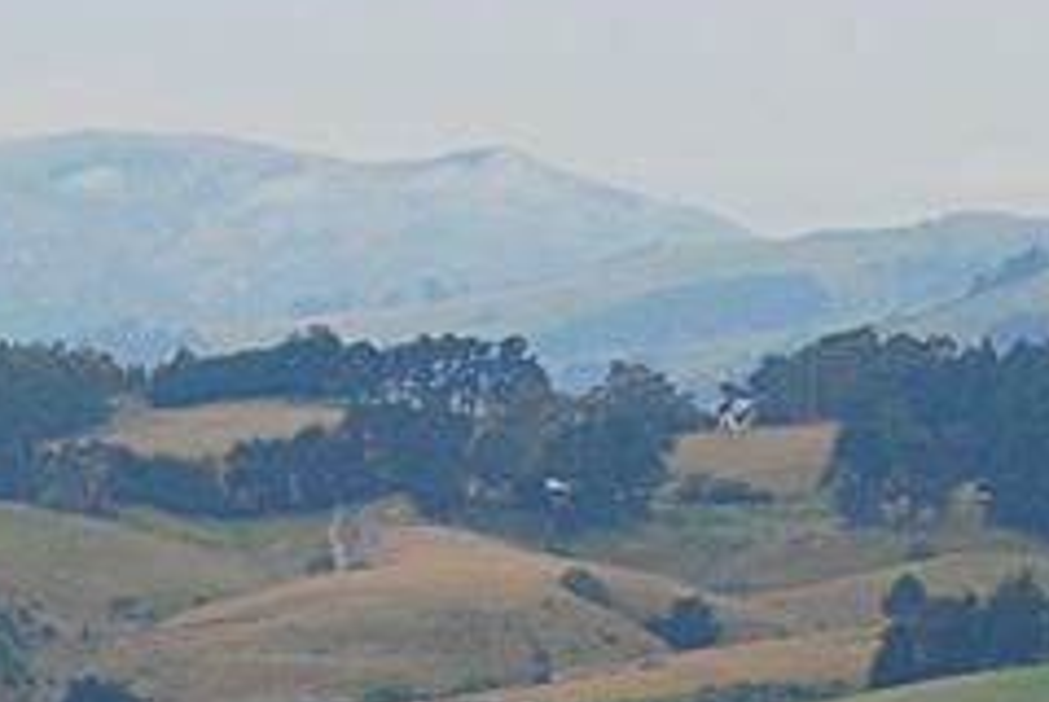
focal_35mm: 679
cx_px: 645
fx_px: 19800
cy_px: 351
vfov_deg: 2.0
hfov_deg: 3.0
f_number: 6.3
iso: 400
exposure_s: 1/640
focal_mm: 135
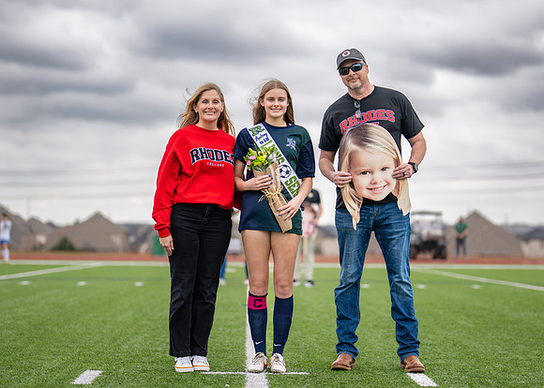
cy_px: 222
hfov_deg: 25.1
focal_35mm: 79
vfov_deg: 18.1
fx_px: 1221
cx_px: 289
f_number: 1.2
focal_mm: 50
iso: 125
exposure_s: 1/2500
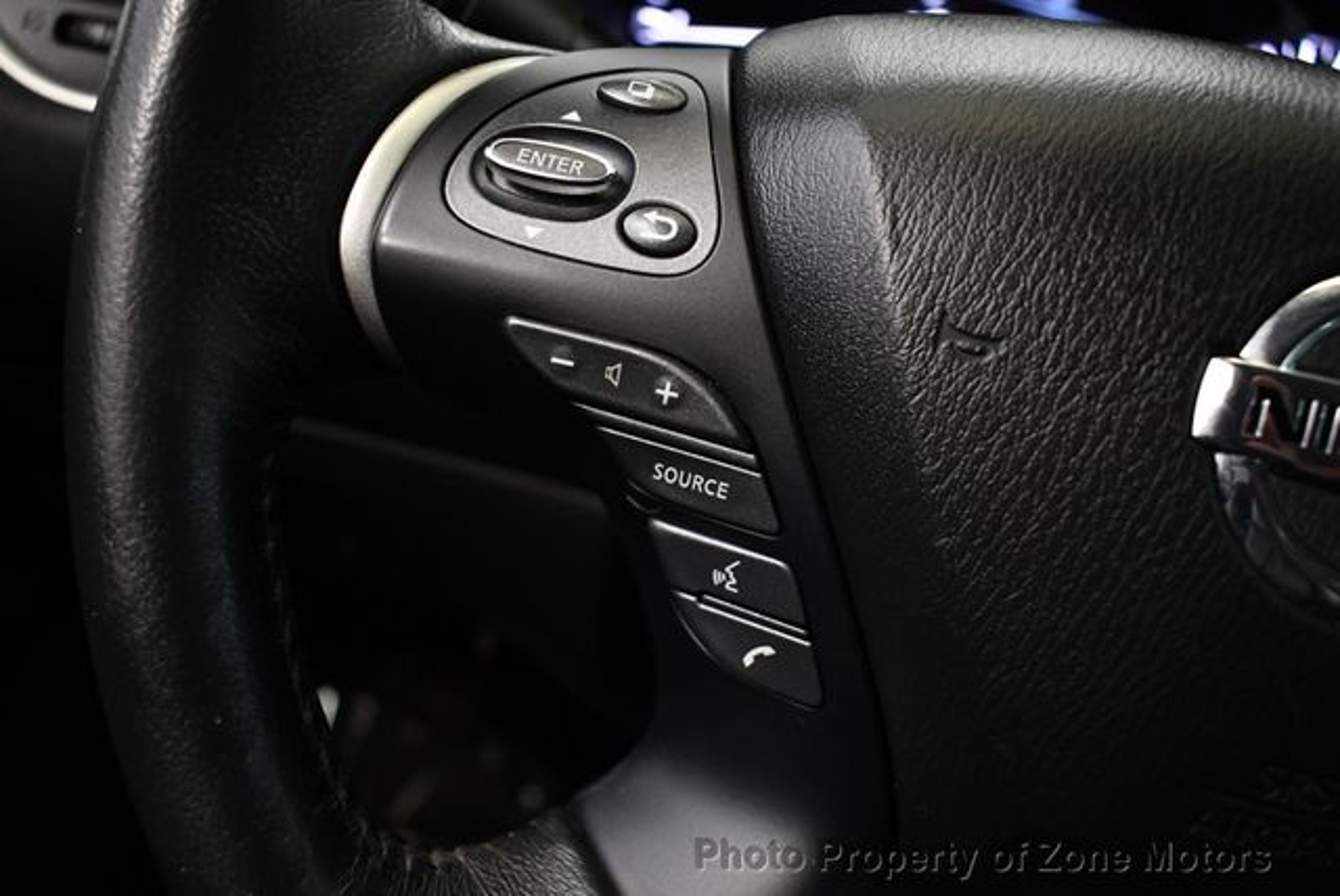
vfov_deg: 36.9
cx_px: 670
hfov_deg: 53.1
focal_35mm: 36
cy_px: 448
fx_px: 1341
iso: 2200
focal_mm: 18
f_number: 3.5
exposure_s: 1/125
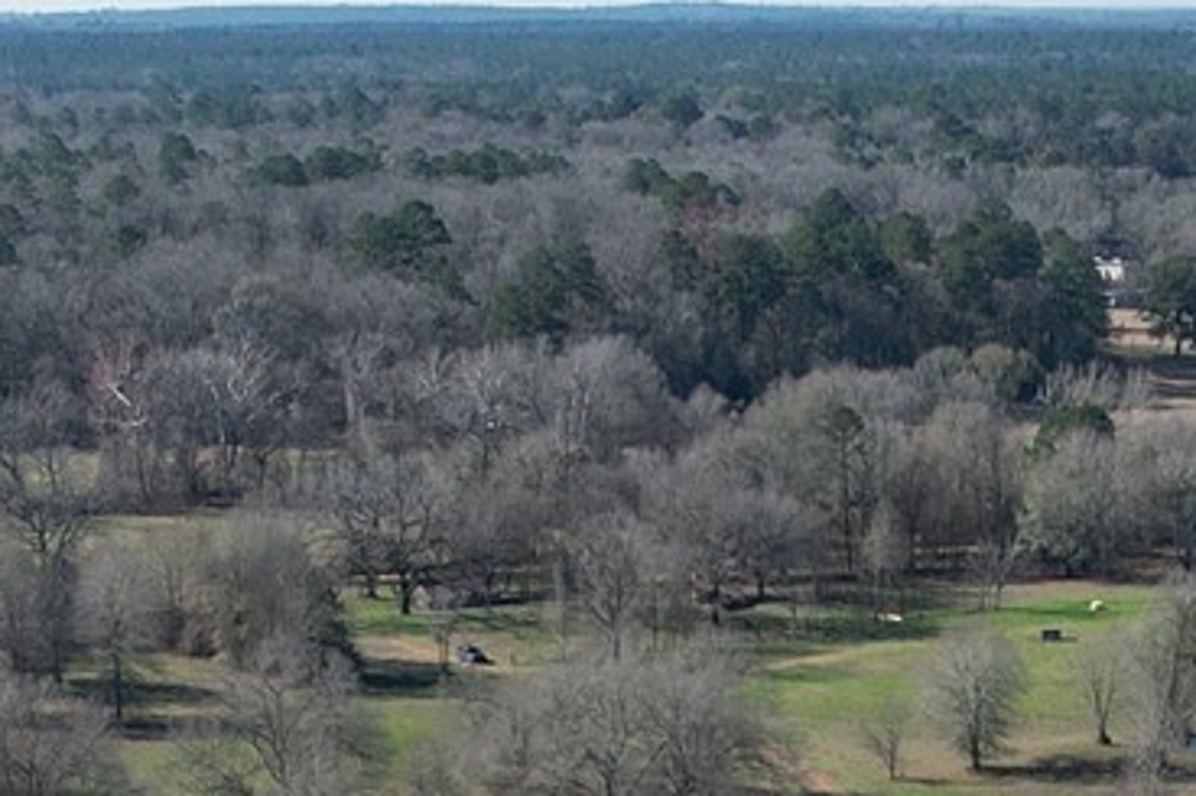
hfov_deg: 15.5
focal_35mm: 130
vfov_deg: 10.3
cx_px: 1154
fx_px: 4317
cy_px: 1020
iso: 140
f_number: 2.8
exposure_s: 1/2000
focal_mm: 8.38
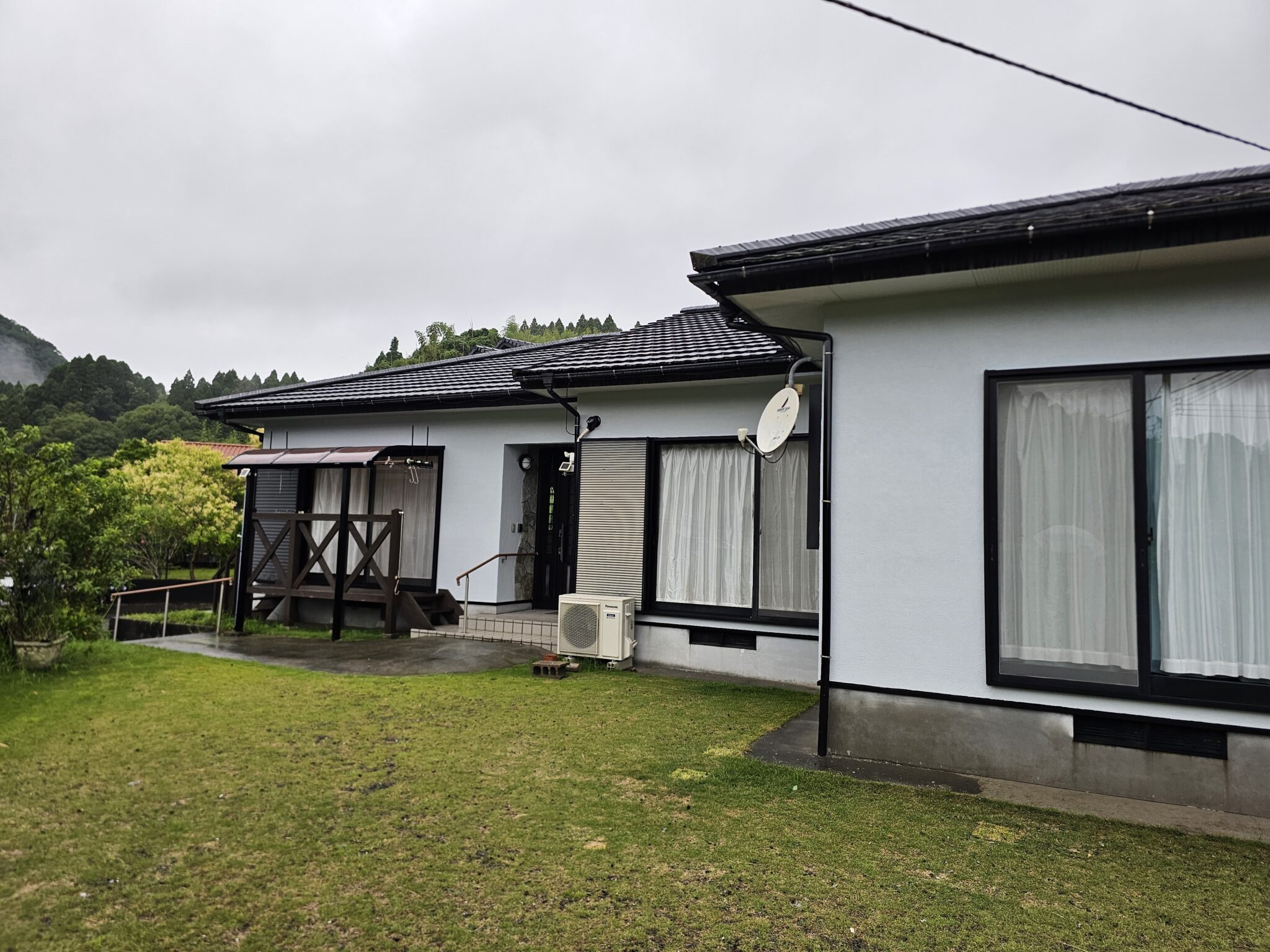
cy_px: 476
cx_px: 635
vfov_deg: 58.9
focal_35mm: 23
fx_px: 844
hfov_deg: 73.9
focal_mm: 6.3
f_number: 1.7
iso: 32
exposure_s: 1/180
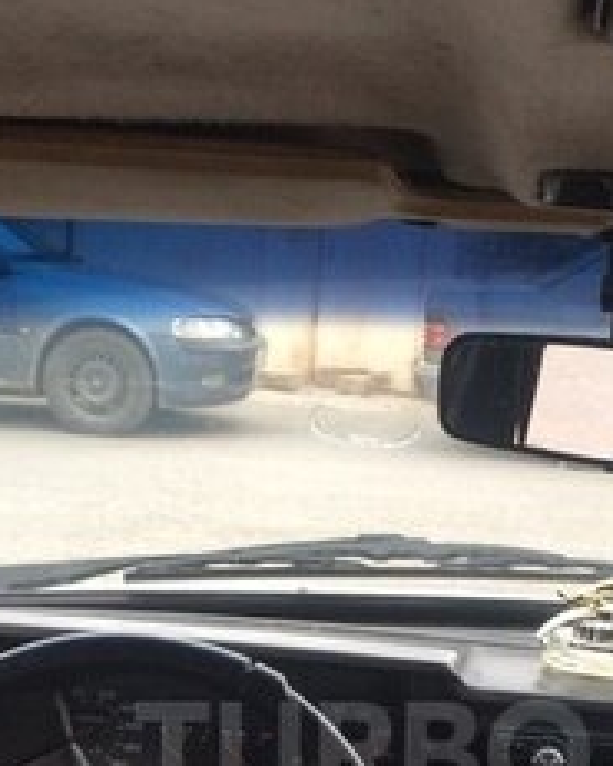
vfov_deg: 22.7
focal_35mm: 81
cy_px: 751
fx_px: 1836
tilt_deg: -14.1
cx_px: 474
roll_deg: -4.0
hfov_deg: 18.8
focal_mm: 4.15
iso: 80
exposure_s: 1/33
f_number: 2.2
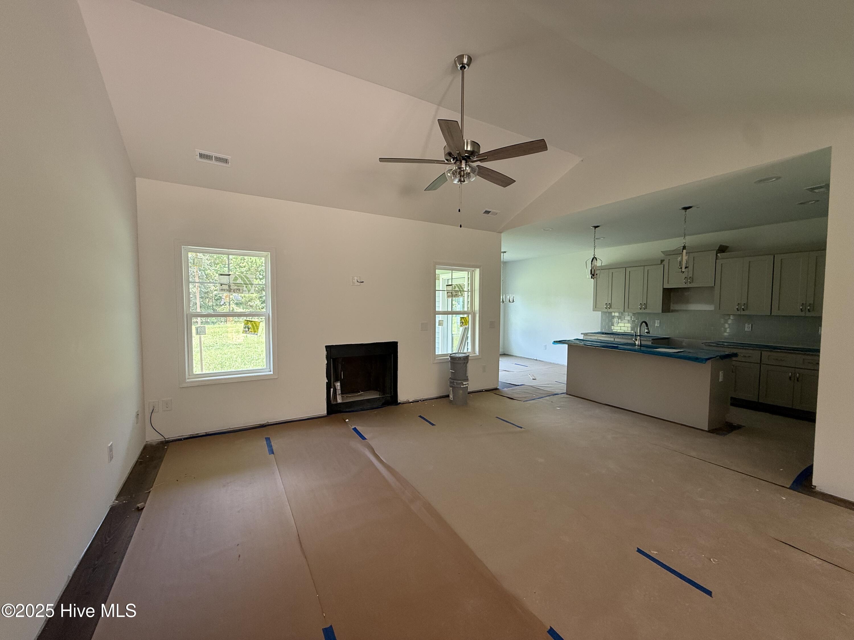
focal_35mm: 14
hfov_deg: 102.1
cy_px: 320
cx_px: 427
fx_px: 345
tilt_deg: -2.3
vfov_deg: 85.7
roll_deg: -0.5
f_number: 2.2
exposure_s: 1/99
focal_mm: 2.22
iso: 100
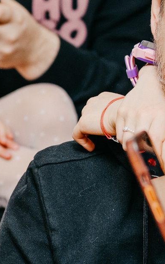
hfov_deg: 4.5
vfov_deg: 7.2
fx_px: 2099
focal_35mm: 292
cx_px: 164
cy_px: 9
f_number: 4
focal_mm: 70
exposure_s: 1/160
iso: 250
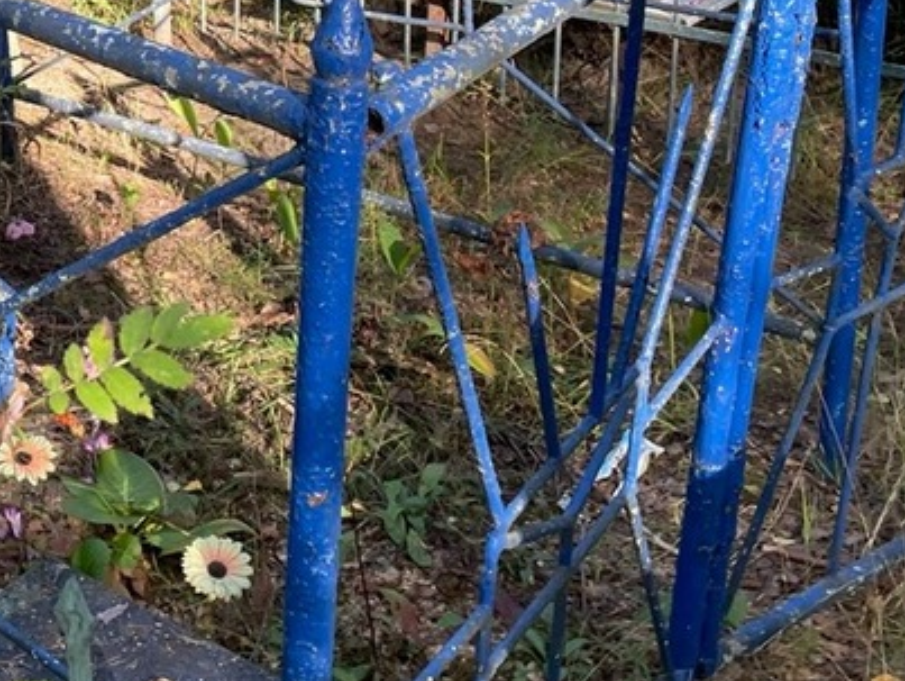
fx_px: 1727
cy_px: 65
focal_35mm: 66
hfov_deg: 27.4
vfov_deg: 21.8
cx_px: -40
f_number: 1.6
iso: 32
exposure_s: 1/121
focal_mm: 4.2
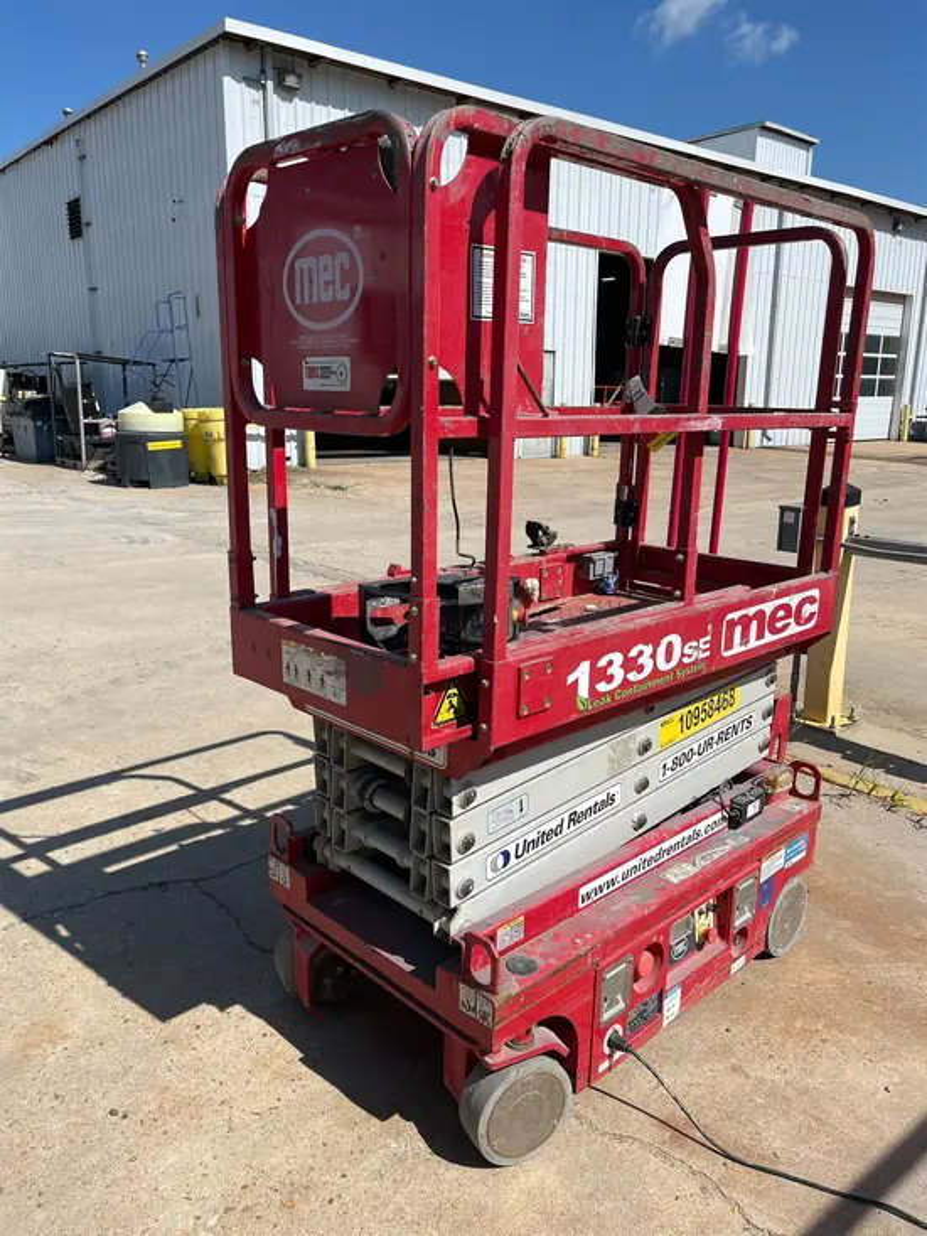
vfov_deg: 67.3
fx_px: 928
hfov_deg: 53.1
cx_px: 464
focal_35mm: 26
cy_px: 618
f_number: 1.6
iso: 50
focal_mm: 5.1
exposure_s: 1/5319
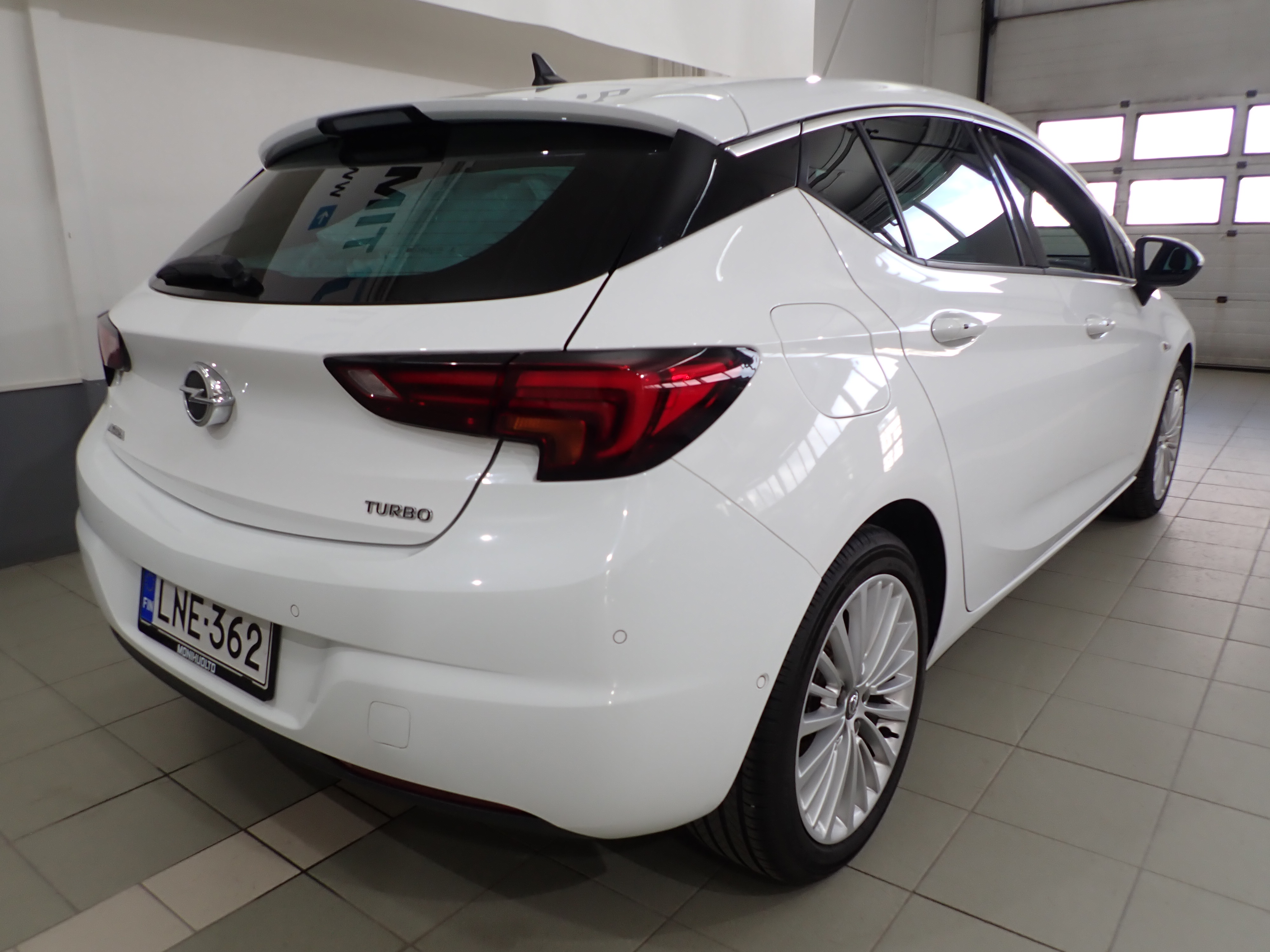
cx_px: 635
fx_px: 917
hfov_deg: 69.4
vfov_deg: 54.9
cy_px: 476
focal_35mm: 25
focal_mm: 4.5
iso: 100
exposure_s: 1/60
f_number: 2.8
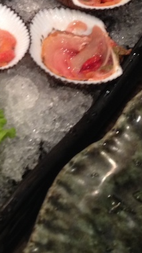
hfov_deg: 11.4
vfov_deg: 20.3
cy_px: 1
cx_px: -66
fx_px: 683
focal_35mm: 102
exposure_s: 1/20
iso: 160
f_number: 2.4
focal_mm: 4.28
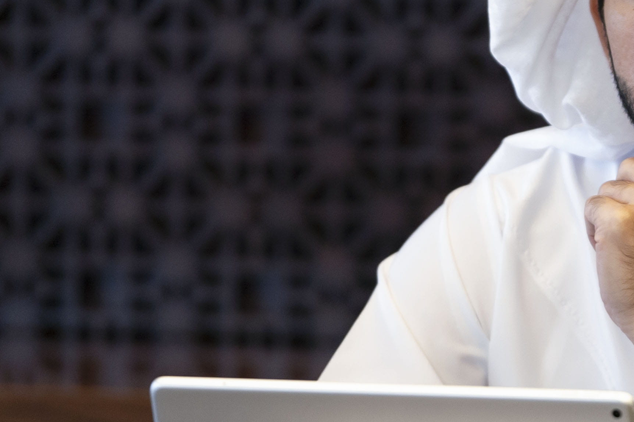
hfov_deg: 3.0
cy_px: 232
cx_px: 480
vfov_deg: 2.0
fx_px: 12255
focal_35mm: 696
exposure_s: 1/200
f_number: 2.8
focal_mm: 200
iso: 400
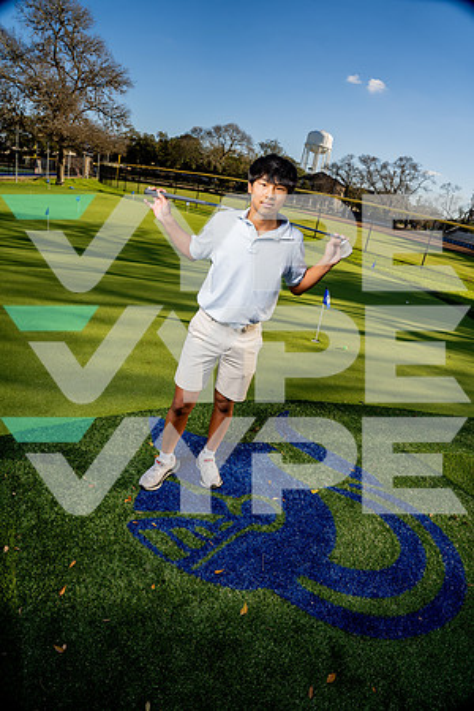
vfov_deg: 84.0
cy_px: 356
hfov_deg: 61.9
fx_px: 395
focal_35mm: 20
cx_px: 237
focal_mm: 20
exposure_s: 1/250
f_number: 8
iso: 100
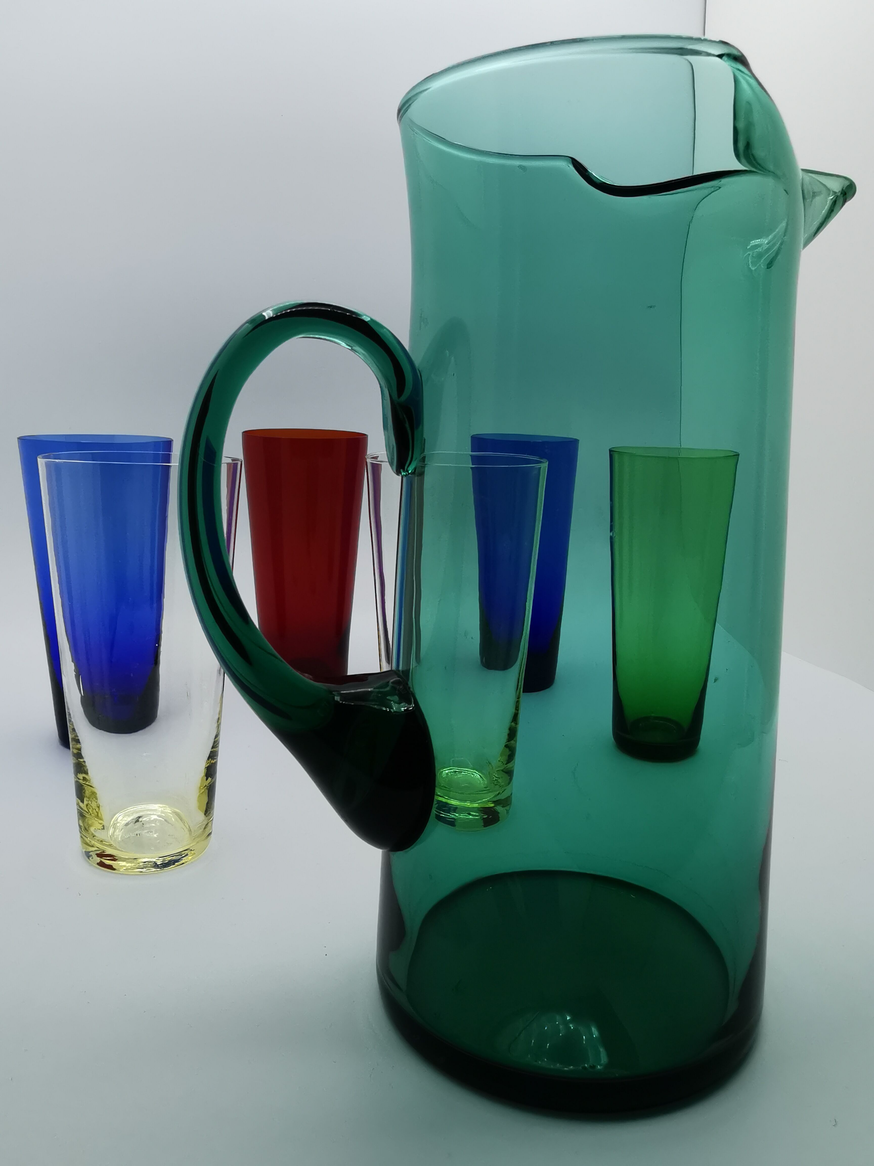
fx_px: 909
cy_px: 583
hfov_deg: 51.4
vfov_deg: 65.3
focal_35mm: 27
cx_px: 437
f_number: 2.2
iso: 50
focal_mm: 2.26
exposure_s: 1/317
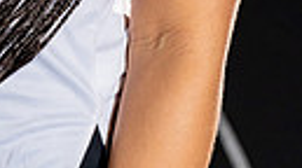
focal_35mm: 150
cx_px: 52
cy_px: -296
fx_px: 1199
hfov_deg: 14.3
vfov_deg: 7.3
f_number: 4
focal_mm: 41
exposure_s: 1/250
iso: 800
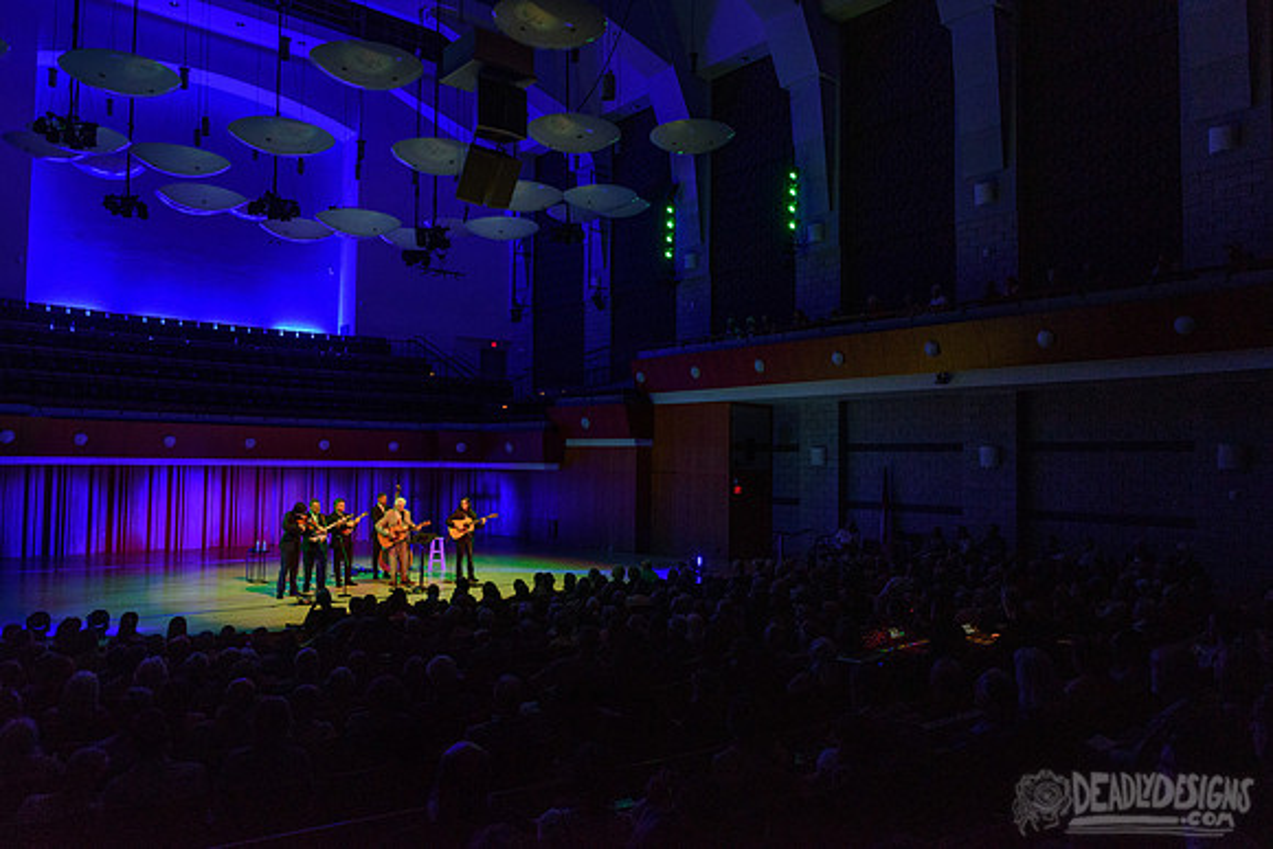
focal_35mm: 26
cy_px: 424
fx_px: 920
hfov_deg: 69.4
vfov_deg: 49.6
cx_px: 636
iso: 2500
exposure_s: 1/200
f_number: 5
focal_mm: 26
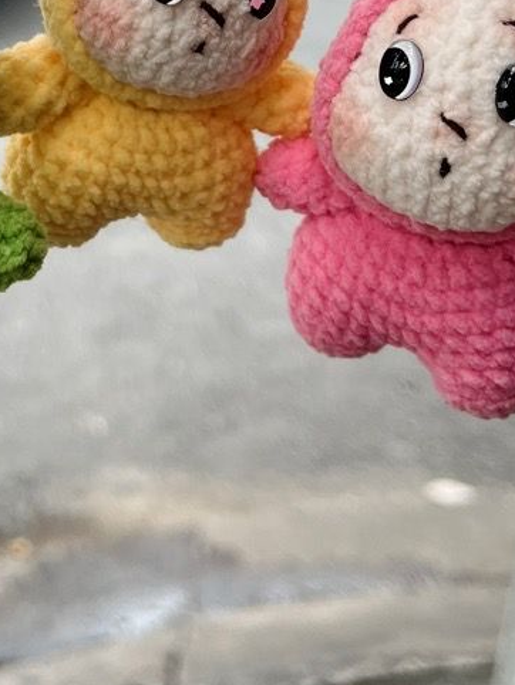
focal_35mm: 69
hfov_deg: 21.1
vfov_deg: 25.2
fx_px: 1368
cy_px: -145
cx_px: 120
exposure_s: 1/271
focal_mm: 5.1
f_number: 1.6
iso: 40
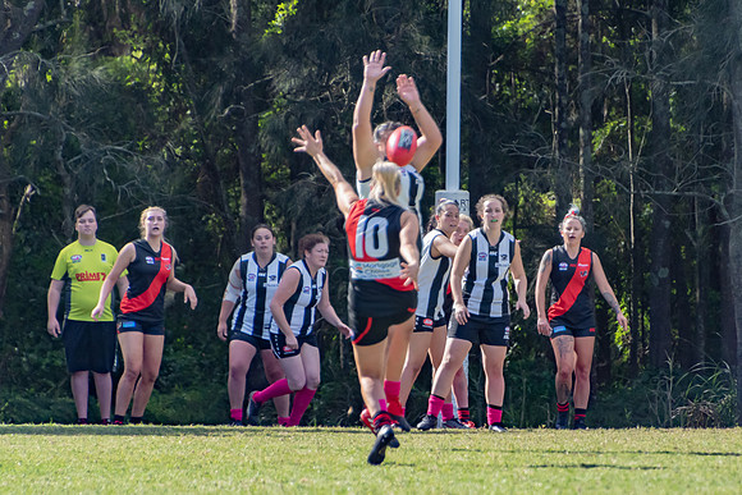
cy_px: 306
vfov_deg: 1.8
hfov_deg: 2.8
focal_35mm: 748
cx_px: 459
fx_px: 15414
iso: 800
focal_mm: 400
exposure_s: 1/1600
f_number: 6.3
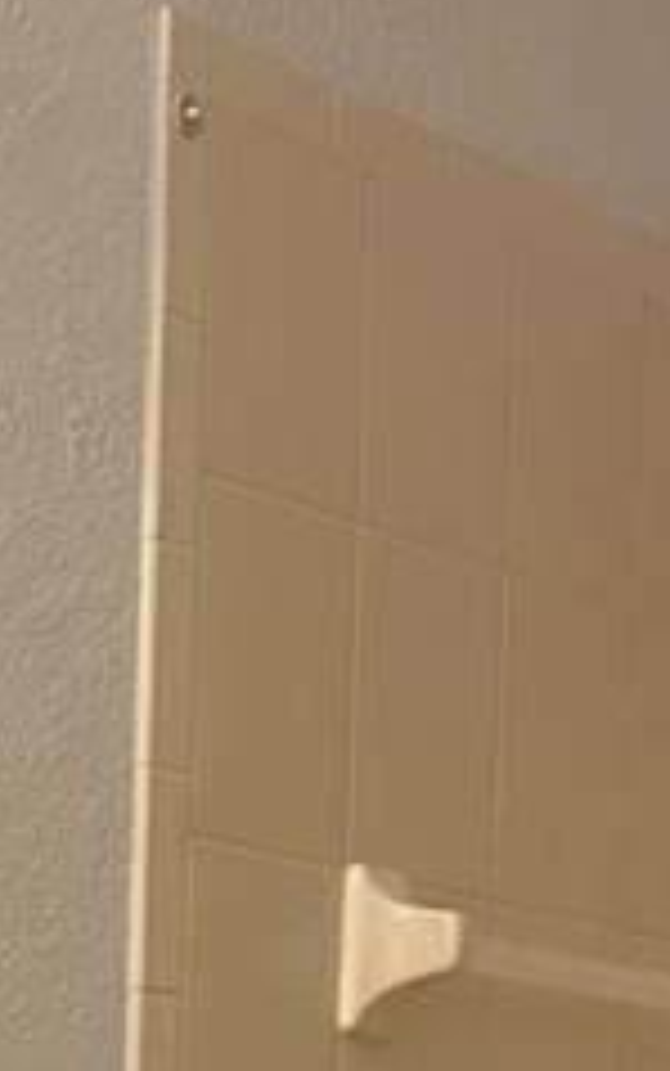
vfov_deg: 14.5
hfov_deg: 9.8
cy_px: 1872
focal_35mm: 128
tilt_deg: -5.1
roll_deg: -0.7
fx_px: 3735
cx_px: -427
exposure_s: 1/120
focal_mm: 6.86
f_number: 1.78
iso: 160
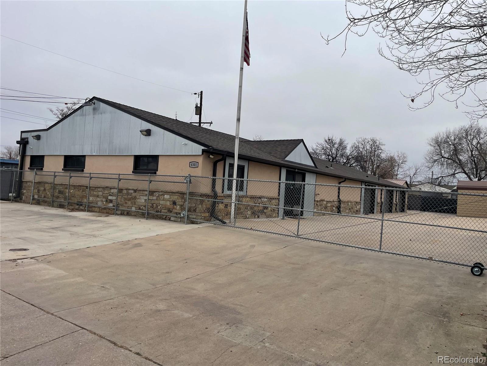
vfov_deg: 53.1
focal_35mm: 26
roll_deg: -3.7
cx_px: 244
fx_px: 366
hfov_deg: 67.3
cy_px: 183
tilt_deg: +3.3
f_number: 1.6
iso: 32
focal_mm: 4.2
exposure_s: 1/1033
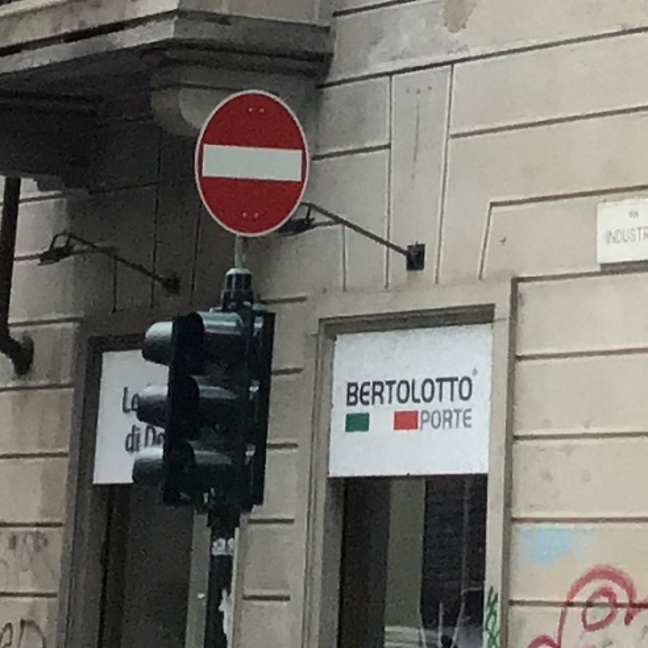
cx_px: 767
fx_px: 3304
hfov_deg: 11.0
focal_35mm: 156
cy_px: -1069
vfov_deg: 9.5
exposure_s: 1/100
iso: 40
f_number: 2.4
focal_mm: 3.3
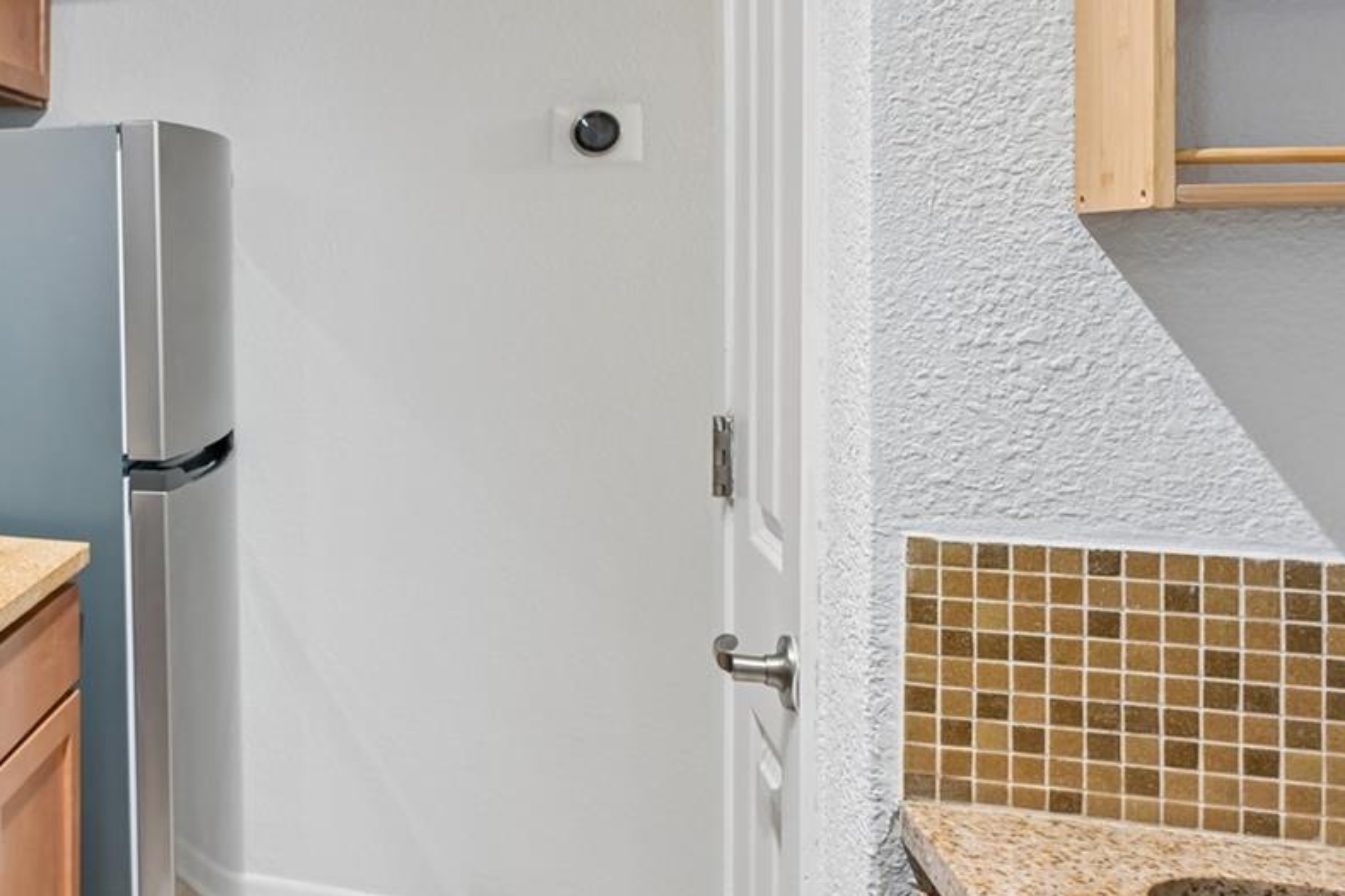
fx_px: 1457
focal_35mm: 39
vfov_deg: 33.7
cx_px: -113
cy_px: 260
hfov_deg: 40.6
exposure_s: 1/3.33
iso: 400
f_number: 6.7
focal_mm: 15
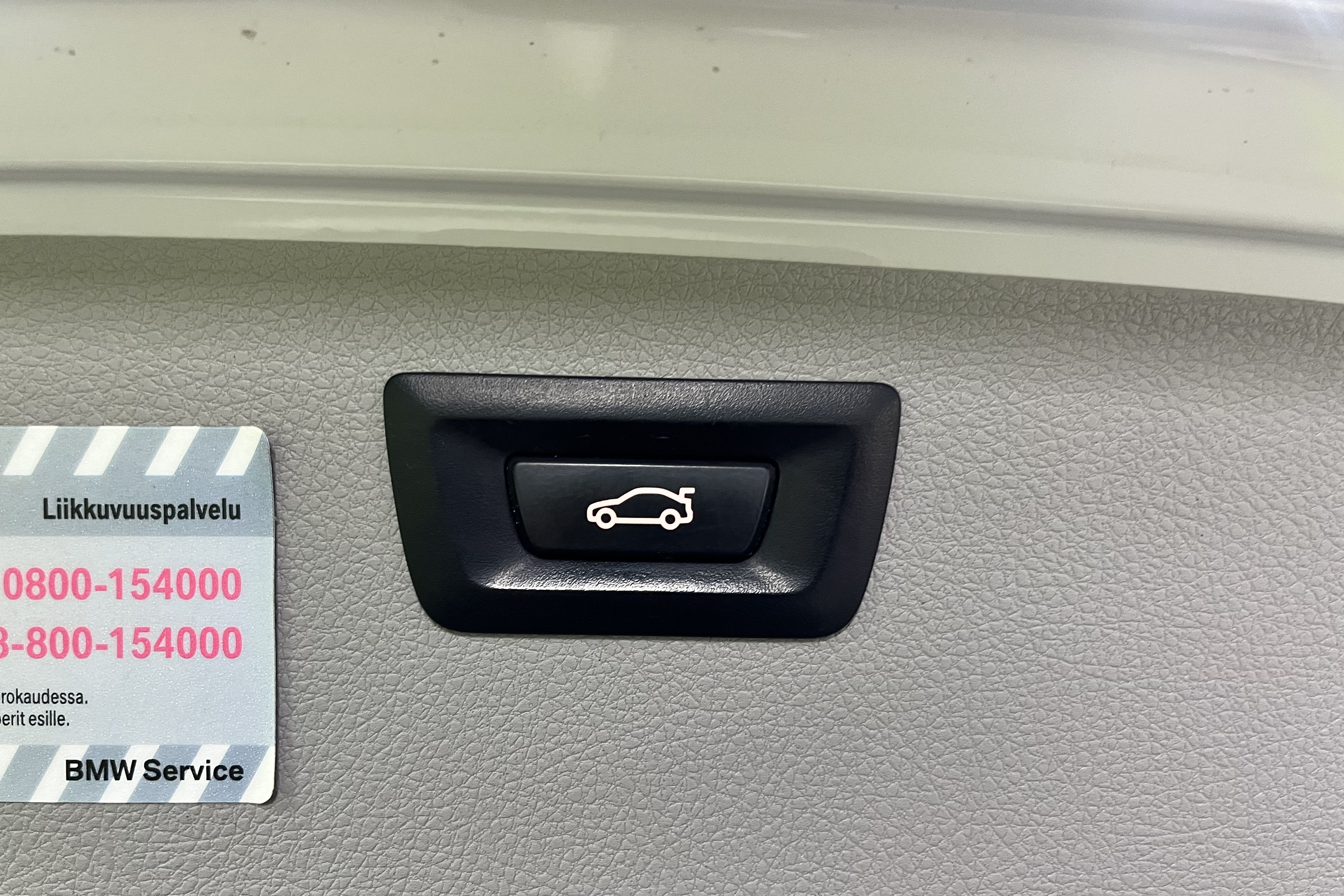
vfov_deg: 46.3
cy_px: 497
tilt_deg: +1.5
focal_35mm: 28
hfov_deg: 65.5
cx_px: 658
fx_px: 1045
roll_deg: +2.0
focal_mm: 5.1
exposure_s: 1/50
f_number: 1.6
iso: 200
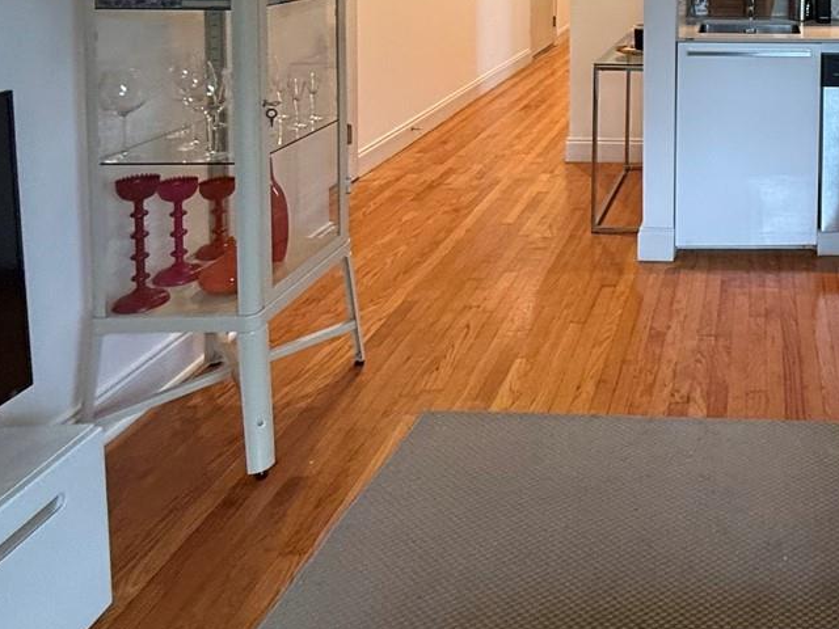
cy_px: -47
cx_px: 811
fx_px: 848
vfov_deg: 35.4
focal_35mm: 35
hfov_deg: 45.6
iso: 250
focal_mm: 2.22
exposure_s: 1/60
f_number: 2.2
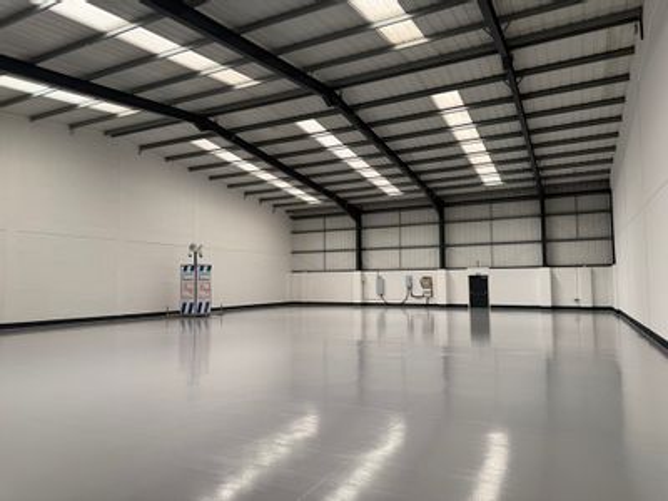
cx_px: 334
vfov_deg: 56.8
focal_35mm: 24
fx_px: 463
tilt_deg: +4.1
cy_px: 250
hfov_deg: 71.6
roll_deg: +0.8
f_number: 1.78
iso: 100
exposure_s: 1/403
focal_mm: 6.76
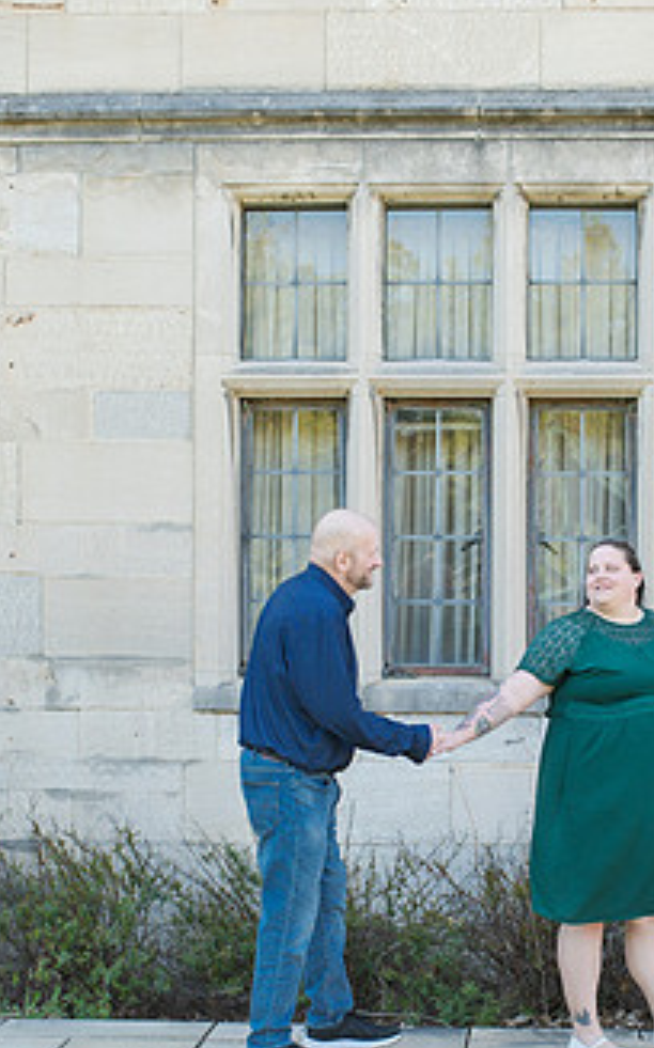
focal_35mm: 79
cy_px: 687
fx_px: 2256
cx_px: 465
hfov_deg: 16.4
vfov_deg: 26.0
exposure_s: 1/320
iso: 220
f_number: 3.2
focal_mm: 35
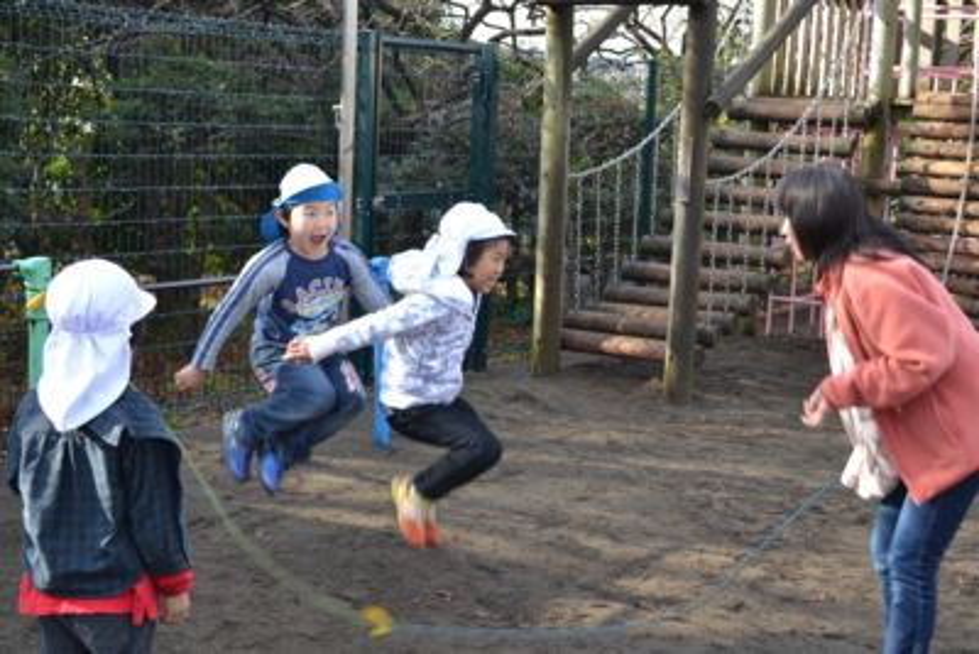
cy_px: 327
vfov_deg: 25.8
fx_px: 1428
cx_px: 490
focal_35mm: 52
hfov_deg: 37.8
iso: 220
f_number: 5.6
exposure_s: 1/125
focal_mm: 35
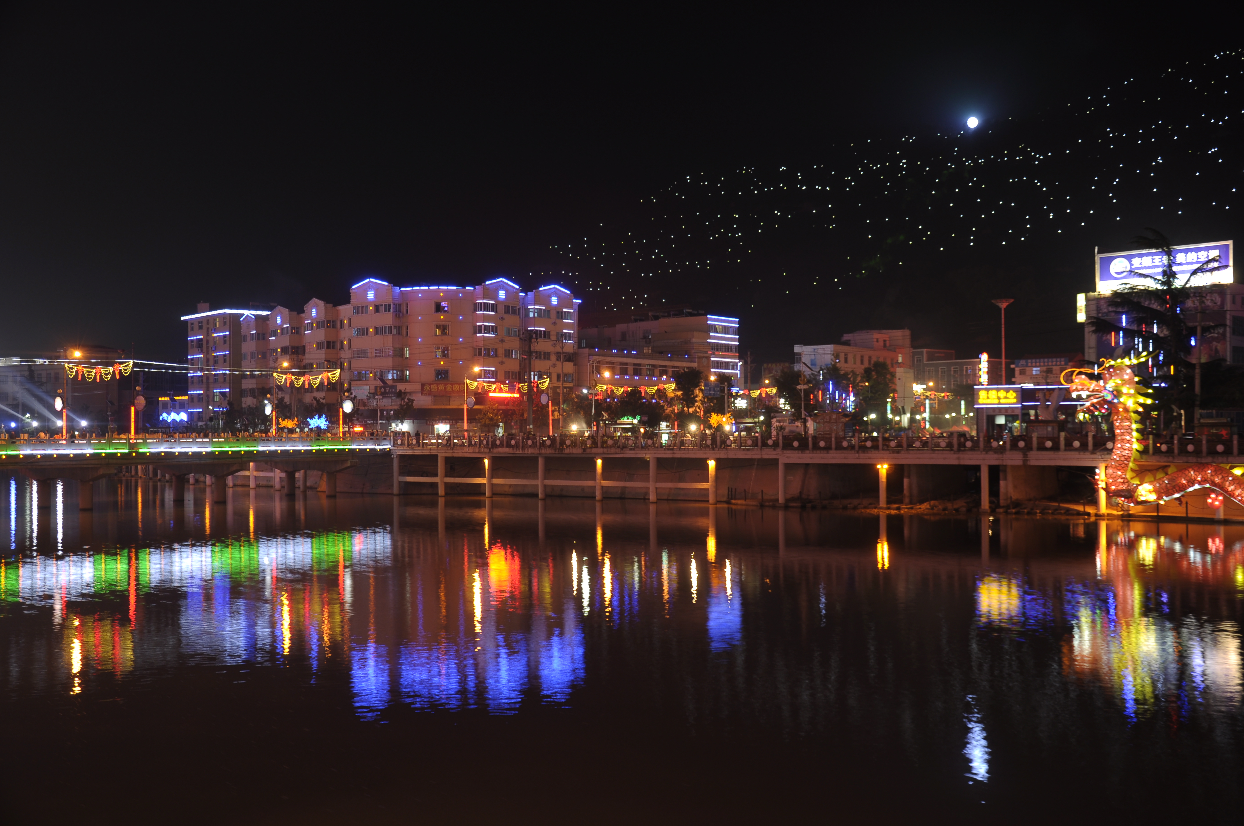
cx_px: 622
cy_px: 413
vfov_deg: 34.1
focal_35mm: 39
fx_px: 1346
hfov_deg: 49.6
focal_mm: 26
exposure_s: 2
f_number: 4
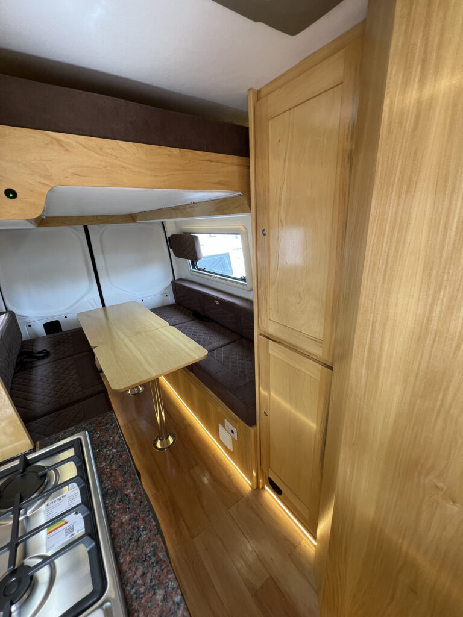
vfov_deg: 106.2
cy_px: 308
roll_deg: +3.4
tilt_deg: -19.3
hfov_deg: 89.9
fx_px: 232
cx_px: 232
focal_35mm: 13
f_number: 1.8
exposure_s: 1/99
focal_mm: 1.57
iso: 64
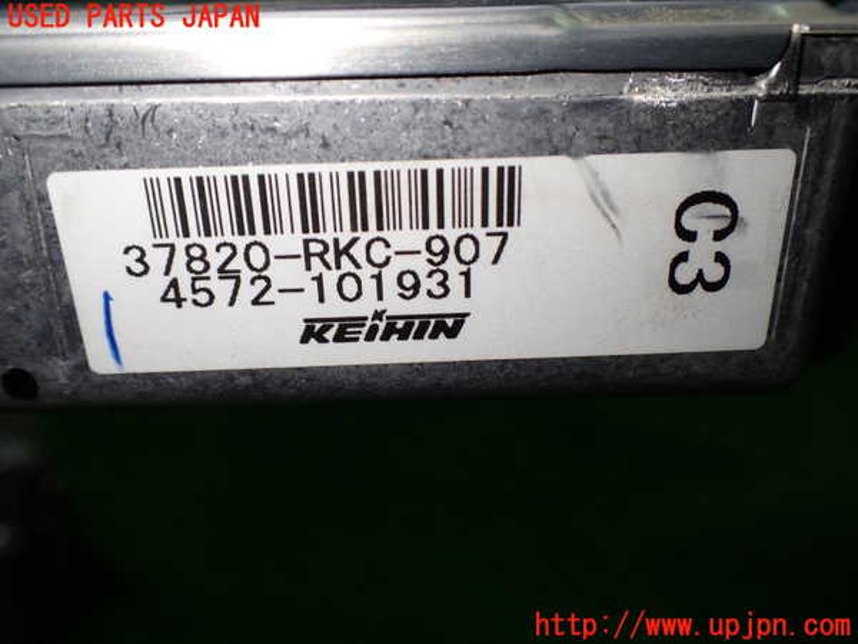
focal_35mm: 30
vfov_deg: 46.8
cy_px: 322
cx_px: 429
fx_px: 744
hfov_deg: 60.0
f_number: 2.3
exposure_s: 1/125
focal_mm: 5.4
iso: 160
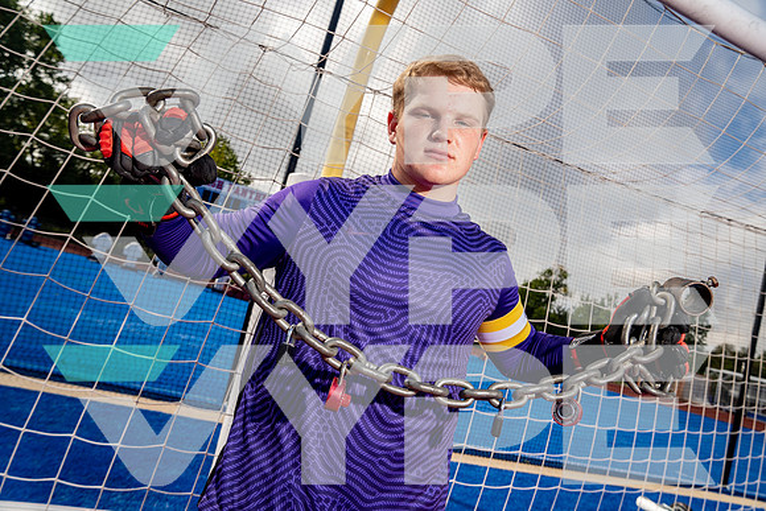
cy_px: 256
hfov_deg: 73.7
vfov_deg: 53.2
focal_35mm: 24
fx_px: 511
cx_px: 383
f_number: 5.6
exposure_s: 1/250
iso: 100
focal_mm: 24
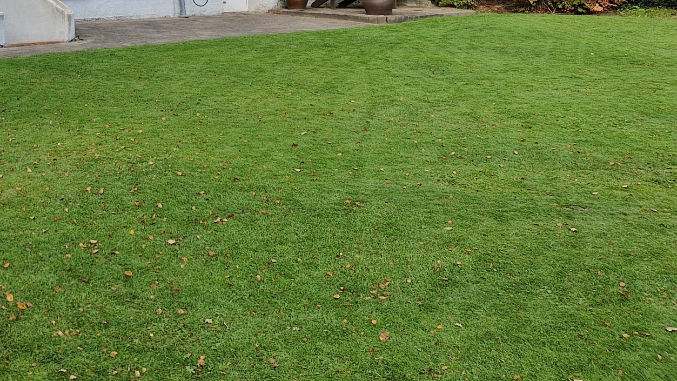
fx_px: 1077
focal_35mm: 60
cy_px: -181
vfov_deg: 18.0
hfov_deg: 31.6
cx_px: -32
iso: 50
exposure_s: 1/886
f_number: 1.8
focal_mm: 5.4
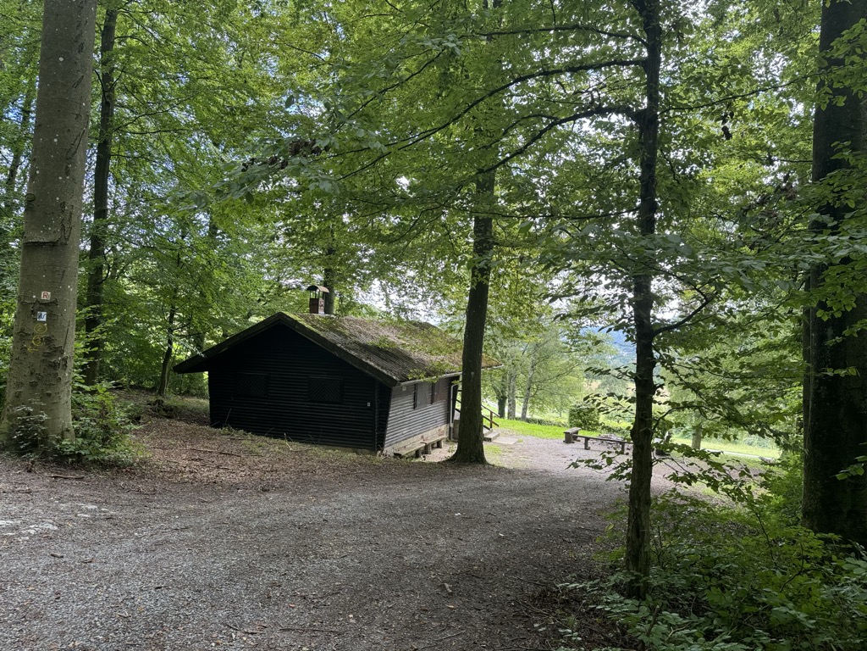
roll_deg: -1.6
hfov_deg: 71.6
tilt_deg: +0.0
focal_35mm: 24
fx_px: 601
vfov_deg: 56.8
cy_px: 326
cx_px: 434
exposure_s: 1/163
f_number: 1.78
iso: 64
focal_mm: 6.76
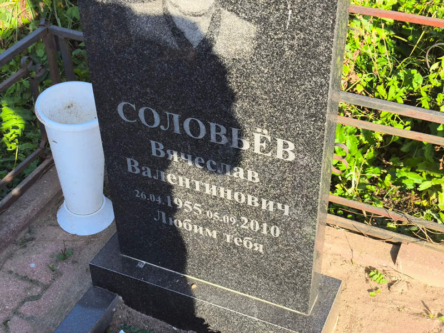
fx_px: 642
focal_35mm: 50
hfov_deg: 38.2
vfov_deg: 29.1
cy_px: 166
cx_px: 222
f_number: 1.7
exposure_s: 1/369
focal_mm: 4.71
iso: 50
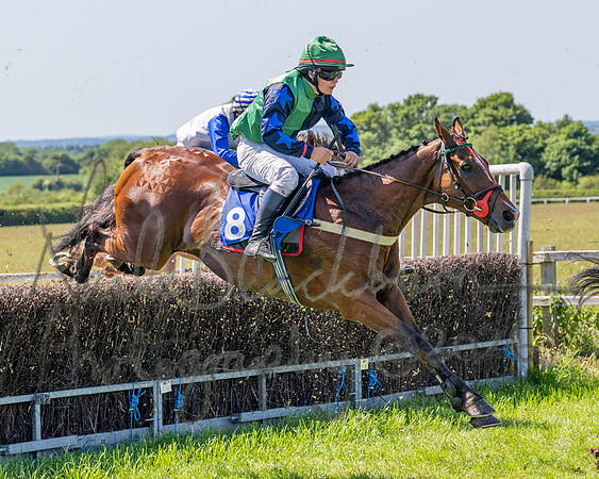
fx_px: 2175
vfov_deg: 12.5
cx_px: 224
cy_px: 162
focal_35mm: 123
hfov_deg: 15.7
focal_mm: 70
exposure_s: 1/1600
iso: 200
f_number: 4
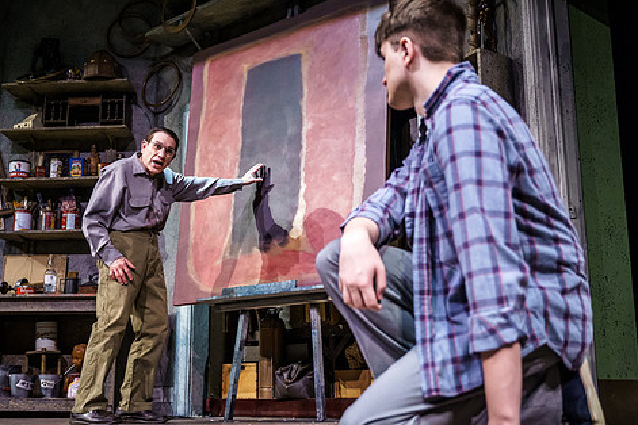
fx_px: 744
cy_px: 246
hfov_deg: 46.4
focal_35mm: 42
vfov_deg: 31.8
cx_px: 297
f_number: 2.8
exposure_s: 1/320
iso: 3200
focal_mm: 33.4
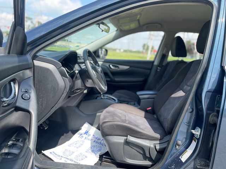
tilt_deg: -10.5
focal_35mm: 26
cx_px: 113
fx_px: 170
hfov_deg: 67.3
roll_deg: -5.0
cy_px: 84
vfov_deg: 53.1
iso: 50
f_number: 1.6
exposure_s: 1/647
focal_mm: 4.2
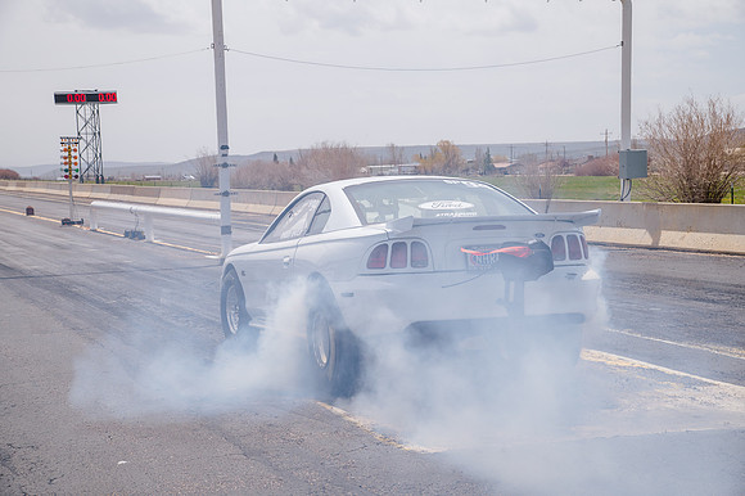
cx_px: 372
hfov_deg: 30.5
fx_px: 1365
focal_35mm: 66
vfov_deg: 20.6
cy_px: 248
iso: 200
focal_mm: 66
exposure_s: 1/500
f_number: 10
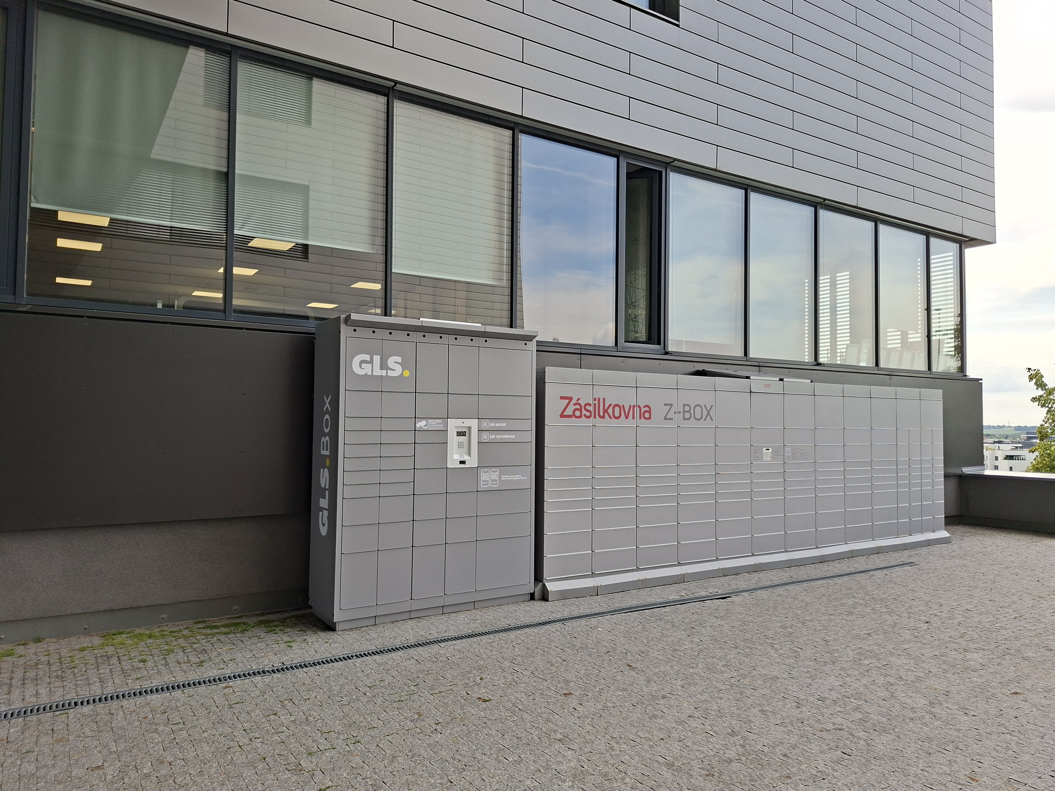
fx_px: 701
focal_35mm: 23
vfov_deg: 58.9
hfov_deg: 73.9
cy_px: 396
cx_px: 528
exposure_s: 1/735
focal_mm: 5.54
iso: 50
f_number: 1.8
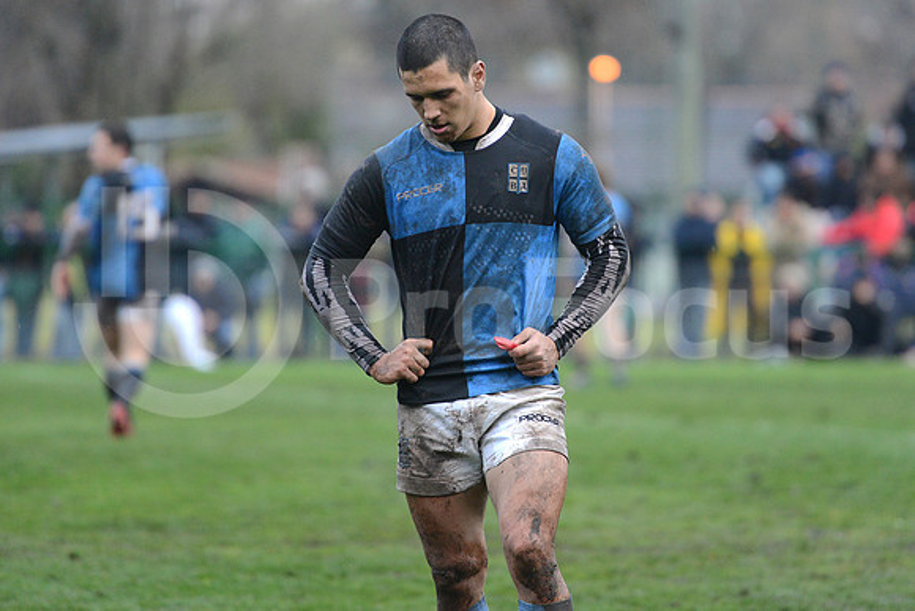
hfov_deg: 7.6
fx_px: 6864
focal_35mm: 270
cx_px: 458
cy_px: 306
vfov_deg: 5.1
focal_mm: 270
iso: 3200
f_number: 4
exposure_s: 1/500
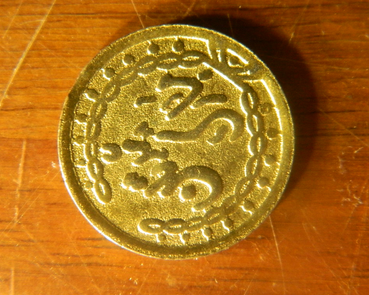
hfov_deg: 17.8
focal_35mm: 108
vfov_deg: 14.3
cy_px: 148
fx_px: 1180
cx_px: 194
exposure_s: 1/160
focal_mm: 18.6
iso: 400
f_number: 4.5
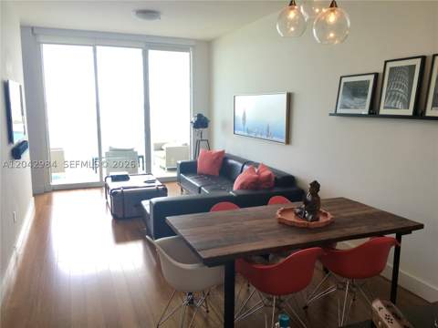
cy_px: 164
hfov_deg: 61.7
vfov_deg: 48.2
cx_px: 219
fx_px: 367
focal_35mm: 29
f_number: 2.2
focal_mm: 4.15
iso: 25
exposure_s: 1/60
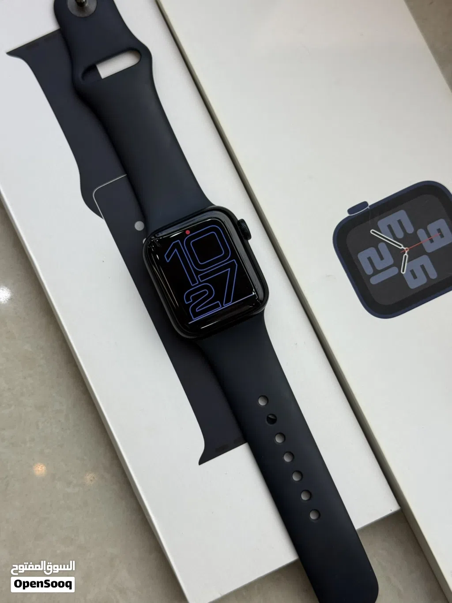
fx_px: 836
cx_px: 226
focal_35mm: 48
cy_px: 302
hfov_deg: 30.3
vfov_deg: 39.7
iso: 50
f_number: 1.78
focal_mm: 6.76
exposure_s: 1/210
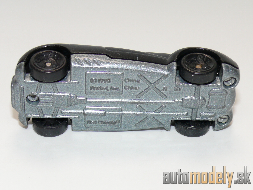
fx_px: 745
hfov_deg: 19.3
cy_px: 95
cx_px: 126
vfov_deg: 14.5
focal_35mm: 102
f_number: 4
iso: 100
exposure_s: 1/30
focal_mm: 13.3
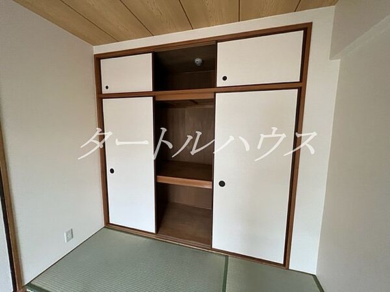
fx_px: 146
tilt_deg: -4.7
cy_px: 146
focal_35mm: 13
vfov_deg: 89.9
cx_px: 195
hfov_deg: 106.2
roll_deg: -0.7
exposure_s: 1/60
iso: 250
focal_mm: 1.57
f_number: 1.8
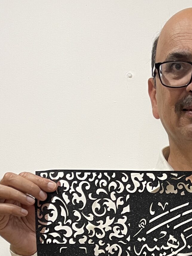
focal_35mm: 78
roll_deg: -1.0
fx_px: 577
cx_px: 244
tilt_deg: -7.8
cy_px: 364
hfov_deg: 17.8
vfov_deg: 21.7
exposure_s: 1/50
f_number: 1.6
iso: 160
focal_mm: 5.1
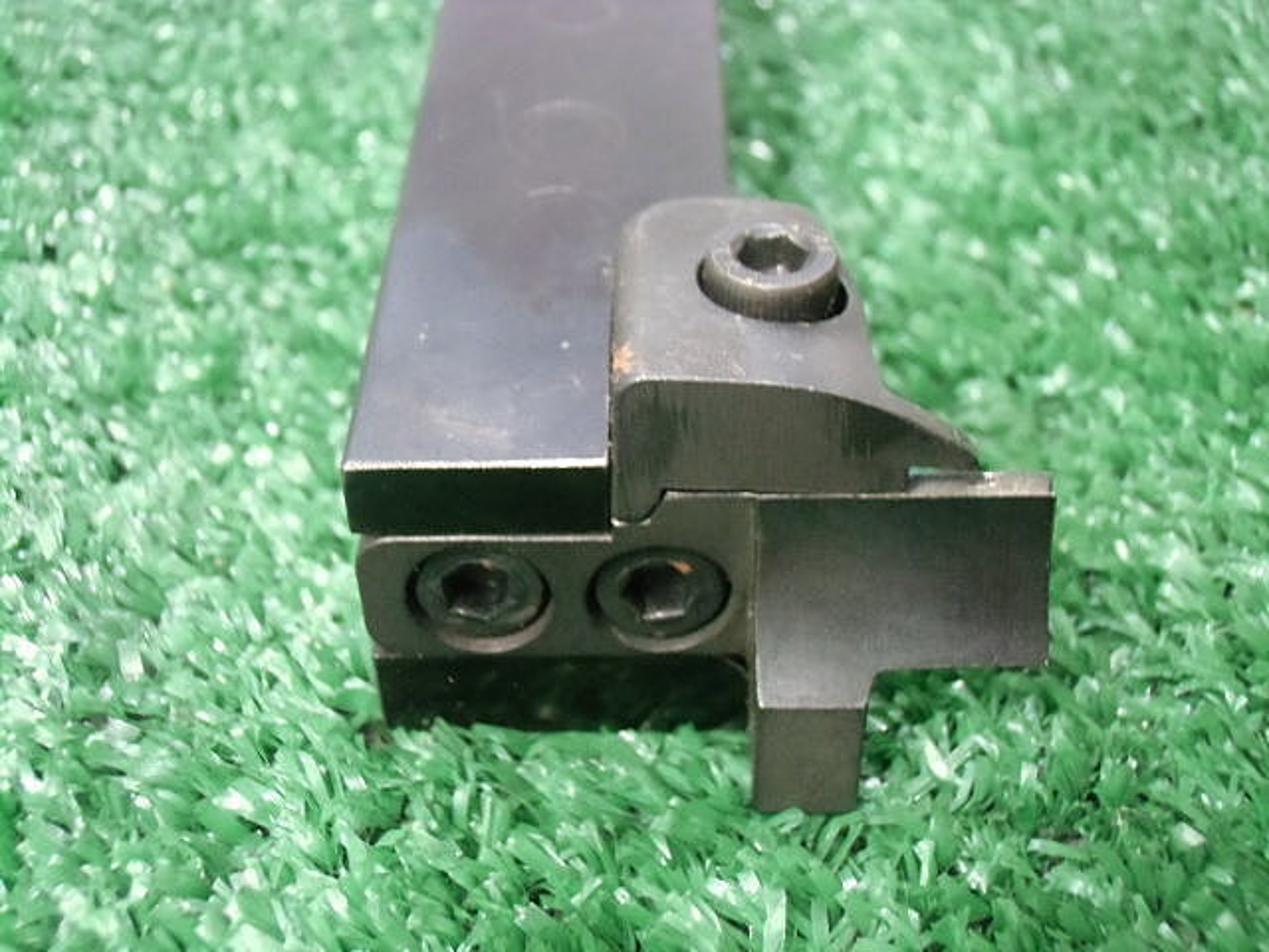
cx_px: 634
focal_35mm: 47
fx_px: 1723
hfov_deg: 40.4
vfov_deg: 30.9
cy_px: 476
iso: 800
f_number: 4.2
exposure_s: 1/20
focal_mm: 8.29
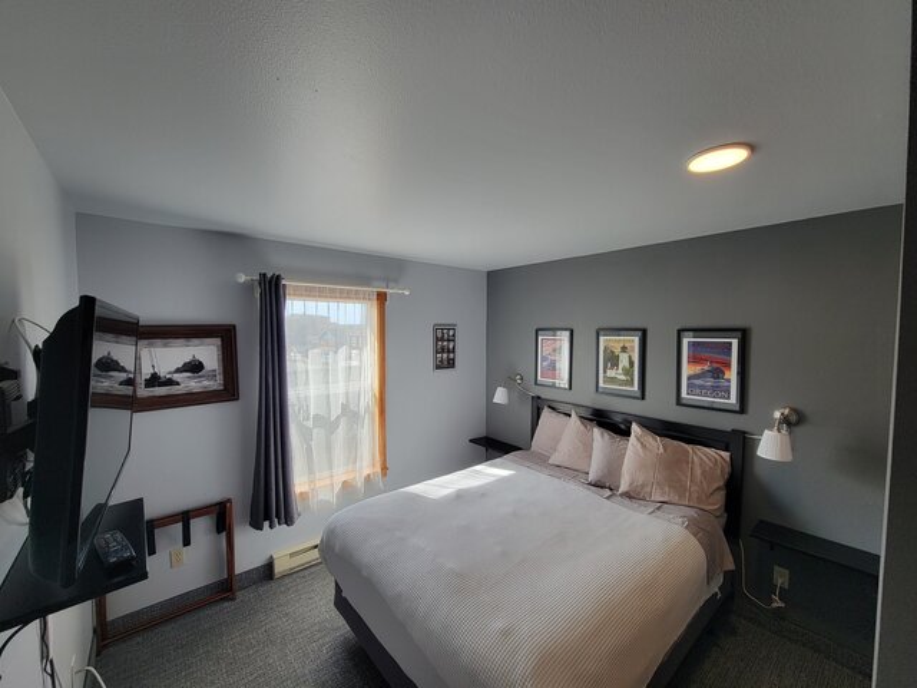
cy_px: 344
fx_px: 344
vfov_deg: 89.9
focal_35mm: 13
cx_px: 458
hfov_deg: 106.2
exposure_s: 1/120
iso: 64
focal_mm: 2.2
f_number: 2.2
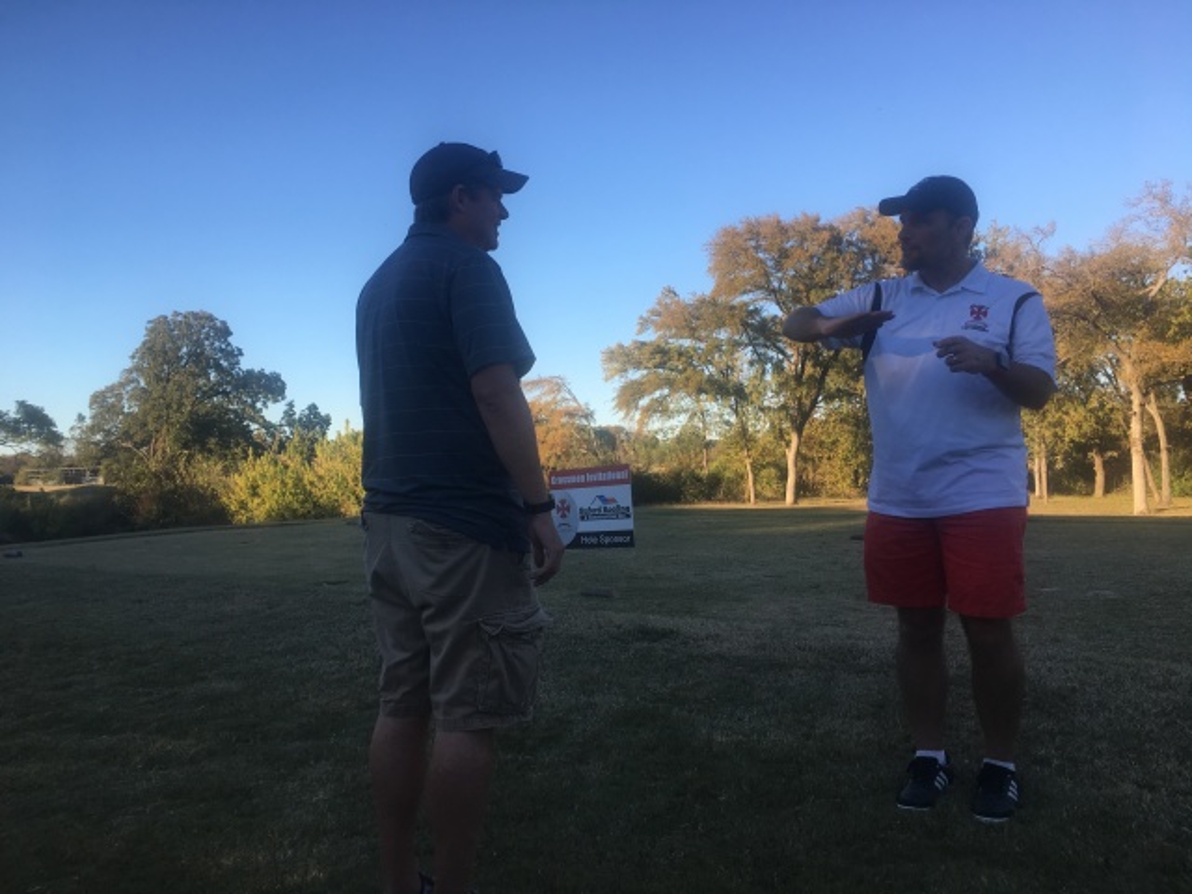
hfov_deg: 61.7
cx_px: 596
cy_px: 447
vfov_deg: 48.2
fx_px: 999
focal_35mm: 29
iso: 25
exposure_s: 1/481
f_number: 2.2
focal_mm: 4.15
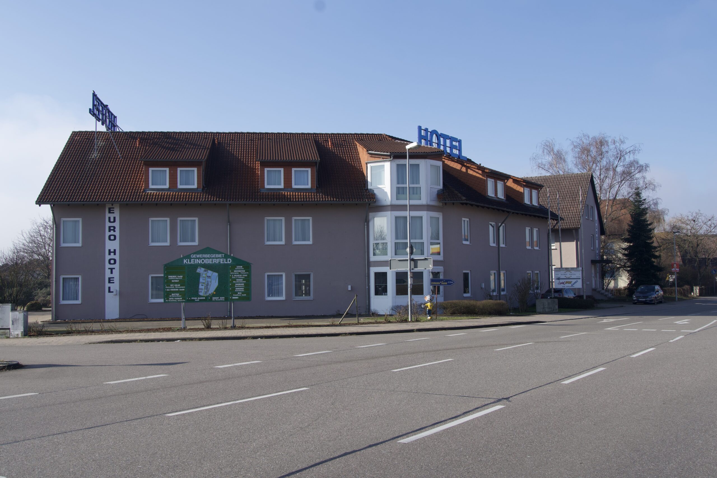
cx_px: 358
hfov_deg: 49.6
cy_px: 239
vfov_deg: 34.2
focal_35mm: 39
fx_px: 777
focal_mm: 26
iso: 100
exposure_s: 1/125
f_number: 10
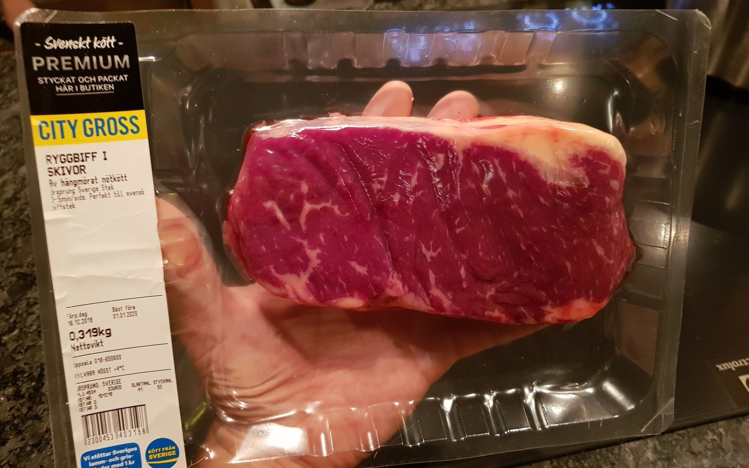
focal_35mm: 28
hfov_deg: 66.5
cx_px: 371
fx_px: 571
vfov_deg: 44.5
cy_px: 222
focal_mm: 4.2
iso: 200
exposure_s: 1/10
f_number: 1.7
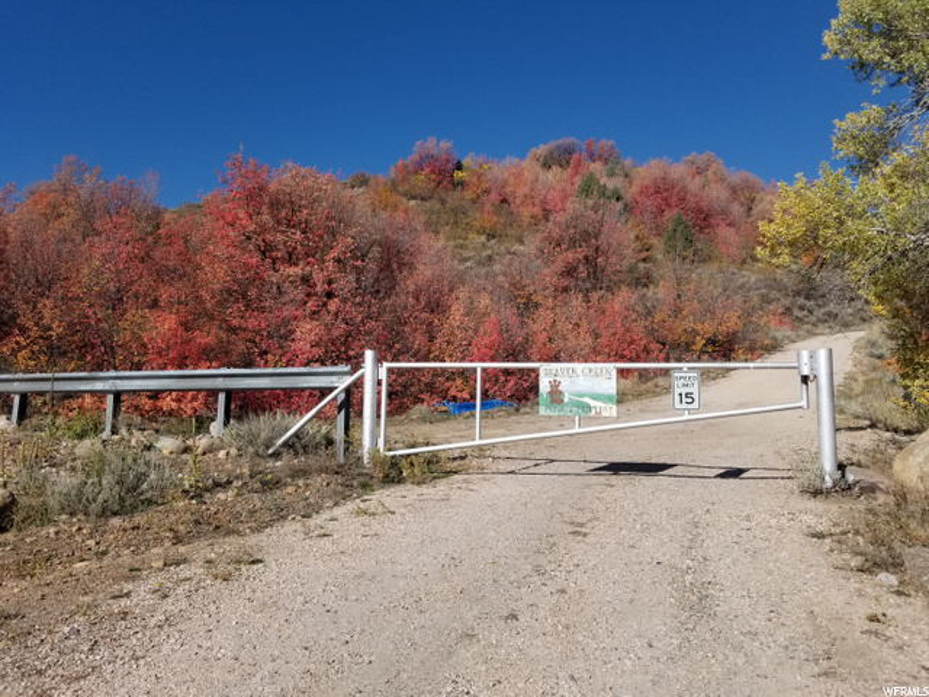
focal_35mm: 26
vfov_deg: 53.1
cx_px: 464
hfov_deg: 67.3
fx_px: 698
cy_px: 348
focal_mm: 4.25
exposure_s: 1/3992
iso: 50
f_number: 1.7
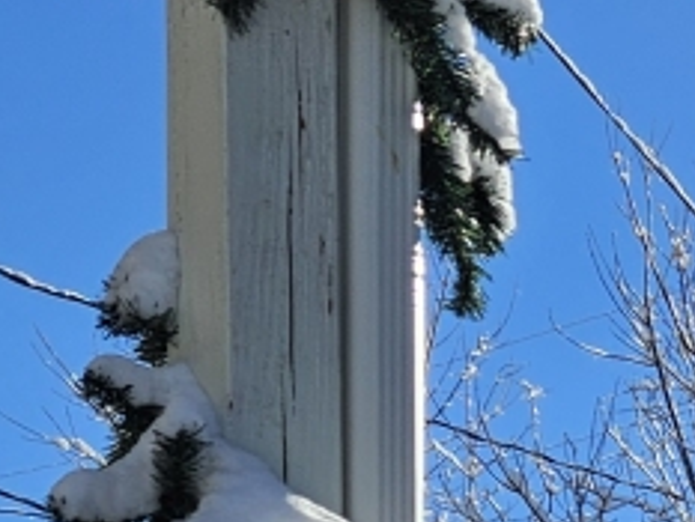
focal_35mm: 158
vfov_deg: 8.4
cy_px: 1369
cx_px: 1438
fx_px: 3174
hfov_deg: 11.2
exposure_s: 1/2234
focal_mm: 5.4
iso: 25
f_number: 1.8
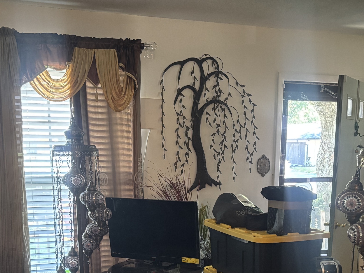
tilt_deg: -12.0
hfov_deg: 39.7
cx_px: 188
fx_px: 505
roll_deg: -0.1
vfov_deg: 28.9
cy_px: 252
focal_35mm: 48
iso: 500
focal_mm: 5.96
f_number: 1.6
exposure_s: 1/40
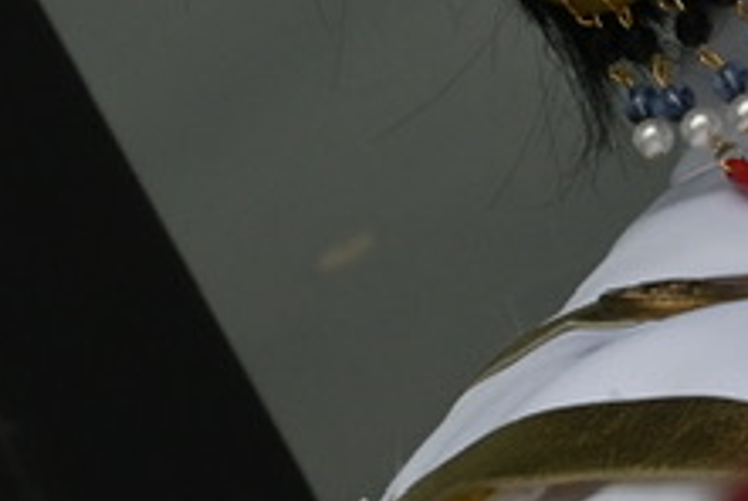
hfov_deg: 8.2
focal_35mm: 238
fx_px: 4961
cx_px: 1438
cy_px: -242
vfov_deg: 5.7
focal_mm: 27.5
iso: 400
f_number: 10
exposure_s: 1/250
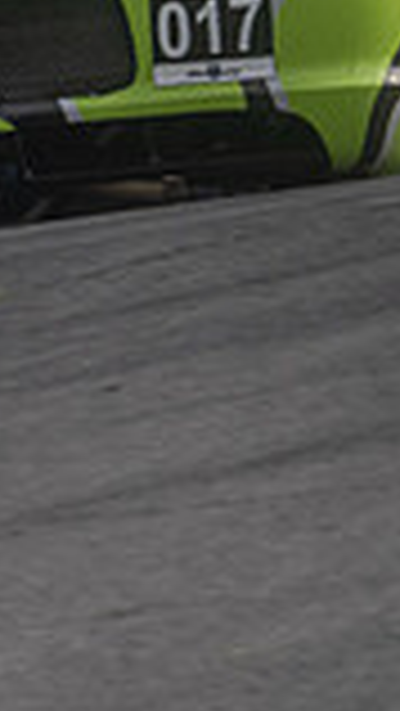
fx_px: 28687
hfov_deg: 0.8
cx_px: -548
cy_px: -142
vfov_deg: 1.4
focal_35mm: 1523
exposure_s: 1/160
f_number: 18
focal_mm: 190
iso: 400
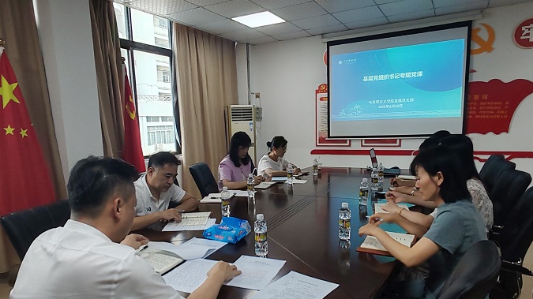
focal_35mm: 26
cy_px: 181
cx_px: 257
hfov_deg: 71.9
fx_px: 367
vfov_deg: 44.1
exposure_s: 1/100
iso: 64
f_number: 2.2
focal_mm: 1.96
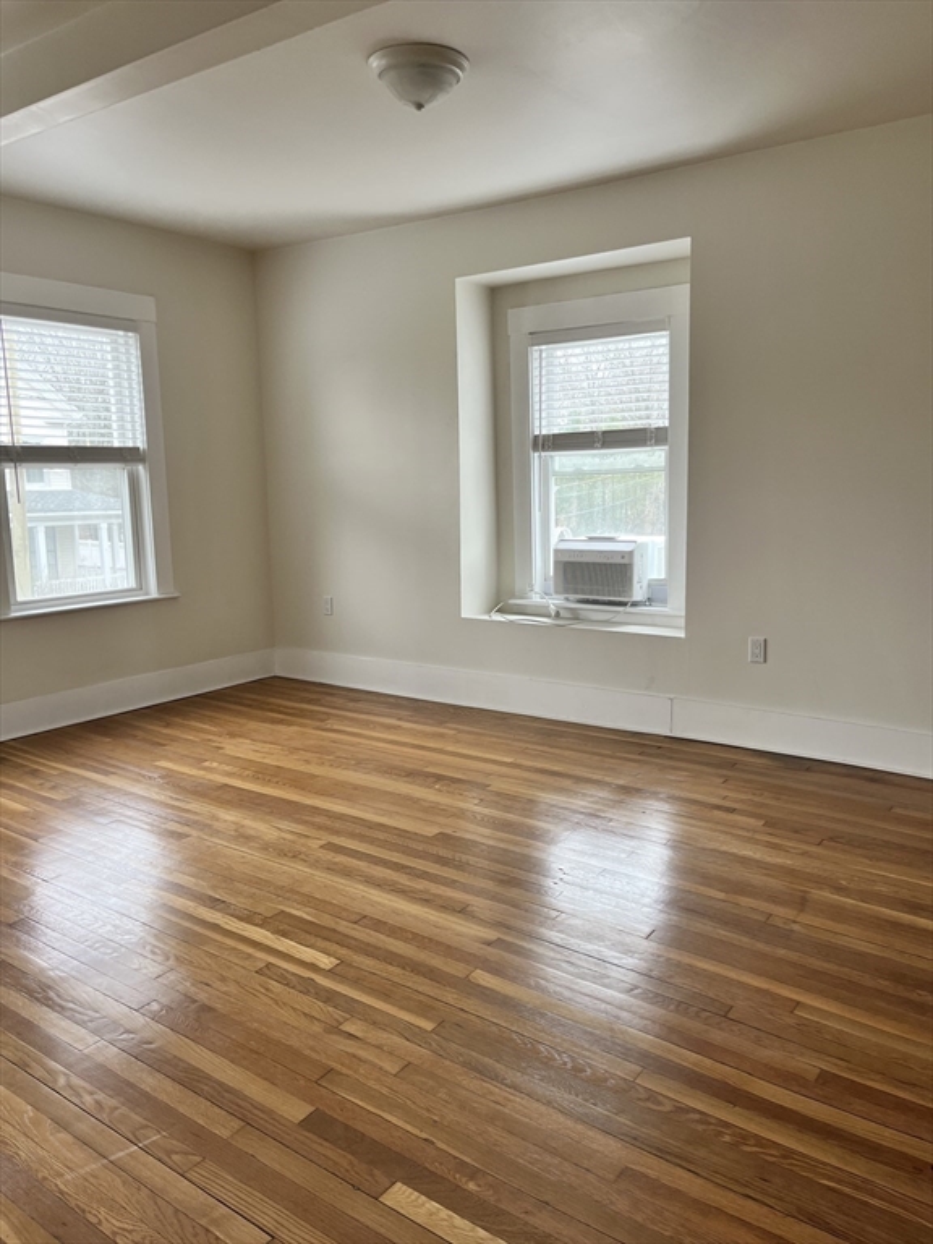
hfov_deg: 53.1
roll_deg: +2.2
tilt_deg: -9.3
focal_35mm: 26
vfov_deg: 67.3
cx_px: 466
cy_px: 622
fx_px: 934
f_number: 1.6
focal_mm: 5.1
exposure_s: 1/136
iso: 50
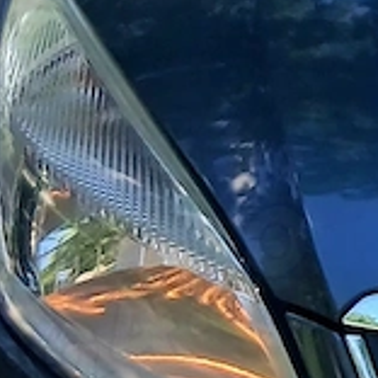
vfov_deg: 8.8
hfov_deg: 8.2
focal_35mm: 197
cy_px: -90
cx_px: 899
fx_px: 2434
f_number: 1.8
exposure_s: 1/112
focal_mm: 3.98
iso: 20
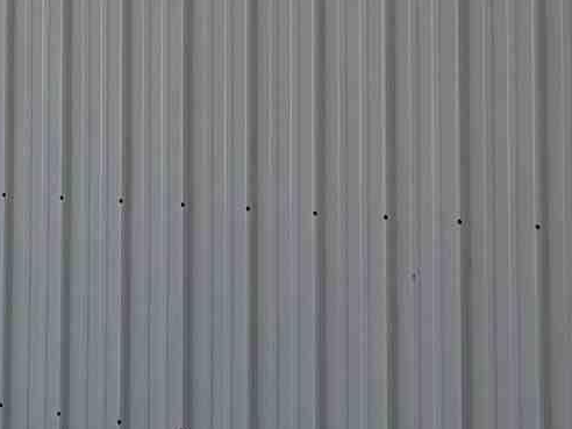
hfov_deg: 13.2
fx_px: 2479
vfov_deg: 9.7
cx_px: 209
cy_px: -160
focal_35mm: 150
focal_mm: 6.76
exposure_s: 1/5319
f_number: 1.78
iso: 80
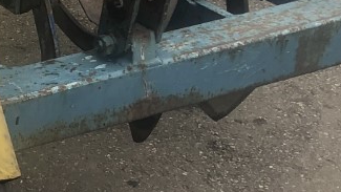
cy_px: 66
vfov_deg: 9.0
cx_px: -164
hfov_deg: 14.8
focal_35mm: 135
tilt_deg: -30.2
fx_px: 1221
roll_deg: -2.4
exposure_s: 1/120
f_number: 1.8
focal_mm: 4
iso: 20
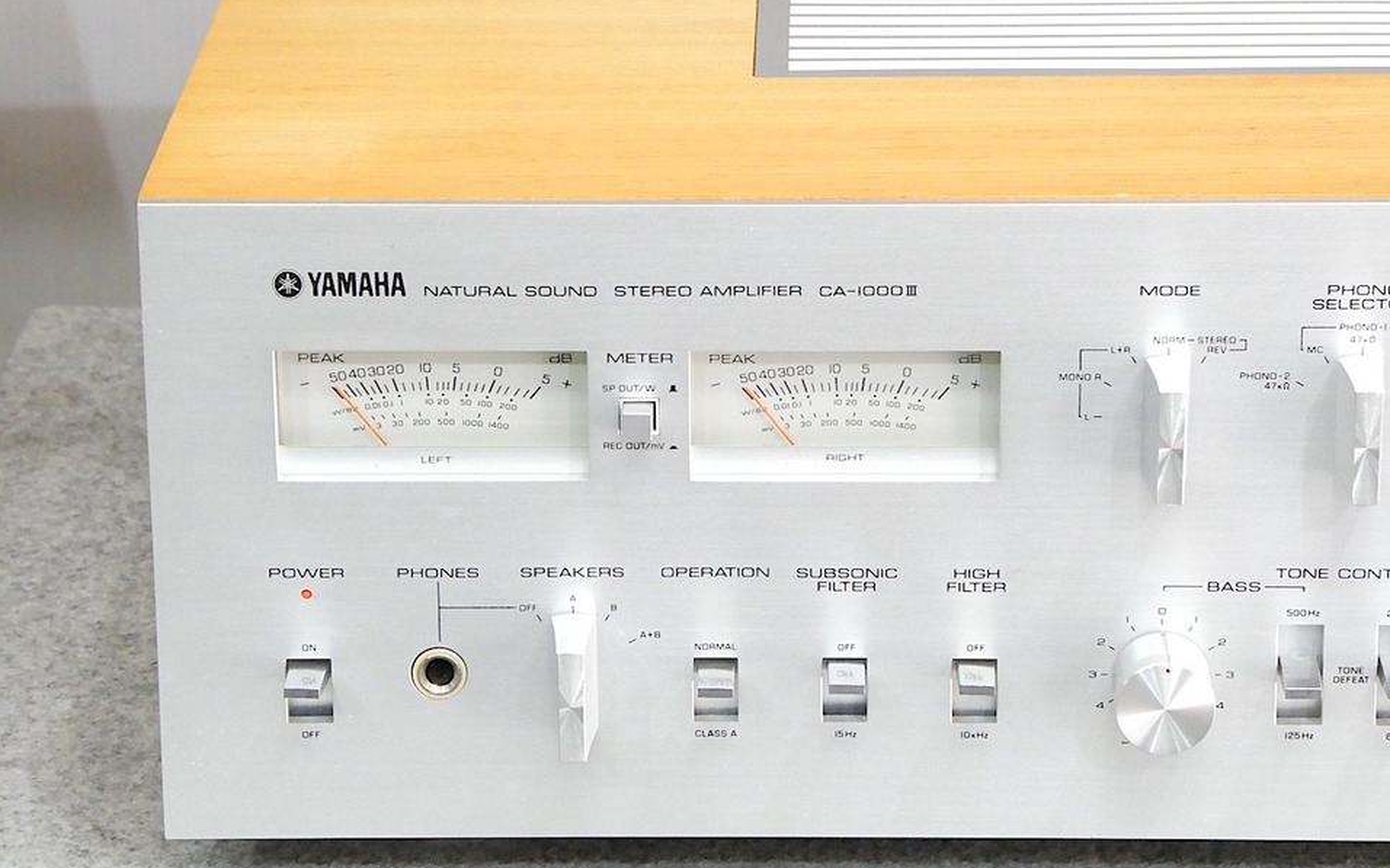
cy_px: 470
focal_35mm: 132
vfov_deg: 9.9
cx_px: 695
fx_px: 4999
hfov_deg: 15.8
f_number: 6.3
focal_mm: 22.3
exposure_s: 1/40
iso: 1600
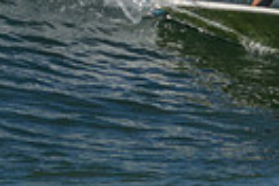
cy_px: -183
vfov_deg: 0.3
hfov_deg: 0.5
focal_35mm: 4204
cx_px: 309
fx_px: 32578
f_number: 11
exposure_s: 1/2000
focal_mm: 800
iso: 640
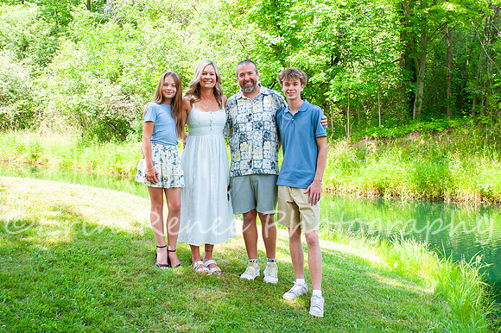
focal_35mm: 46
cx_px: 243
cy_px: 122
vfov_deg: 28.8
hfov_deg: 42.4
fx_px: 646
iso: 640
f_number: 13
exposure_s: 1/125
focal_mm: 34
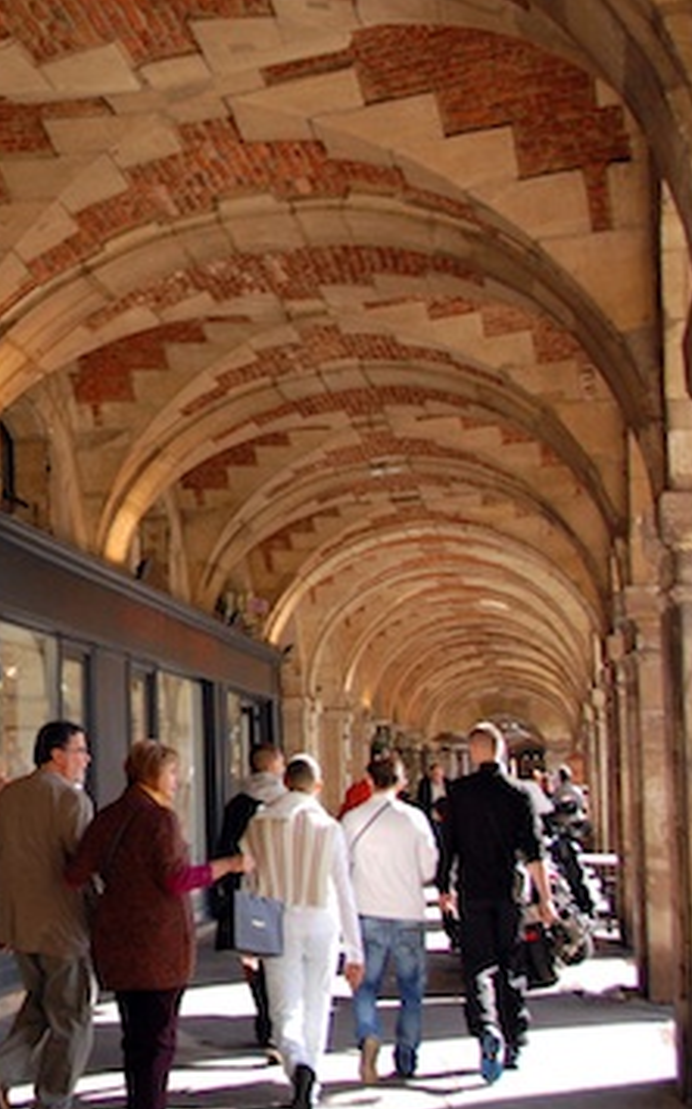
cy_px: 458
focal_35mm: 55
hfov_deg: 21.7
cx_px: -147
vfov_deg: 36.8
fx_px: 1662
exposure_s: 1/800
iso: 800
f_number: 4.5
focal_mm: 20
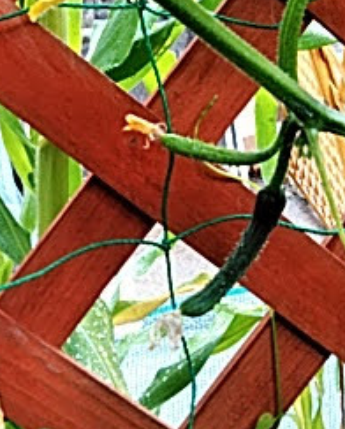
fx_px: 878
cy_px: 134
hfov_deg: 22.1
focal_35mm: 69
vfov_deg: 27.3
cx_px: 100
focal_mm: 3.46
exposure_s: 1/125
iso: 206
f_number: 2.2
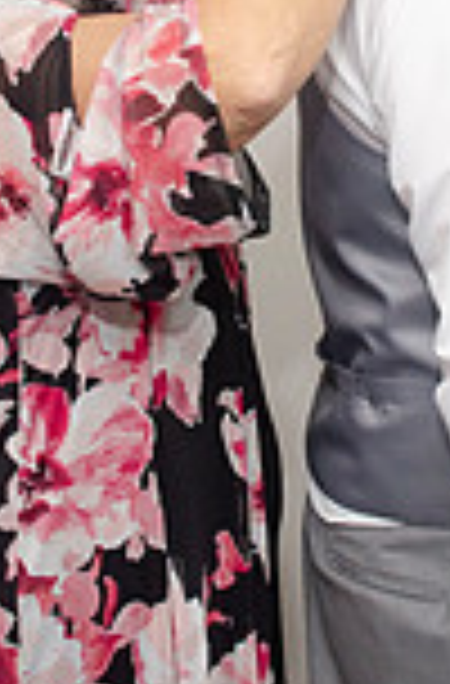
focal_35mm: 98
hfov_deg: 13.8
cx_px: 324
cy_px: 176
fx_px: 1854
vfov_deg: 20.7
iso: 400
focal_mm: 22
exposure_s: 1/250
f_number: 5.6
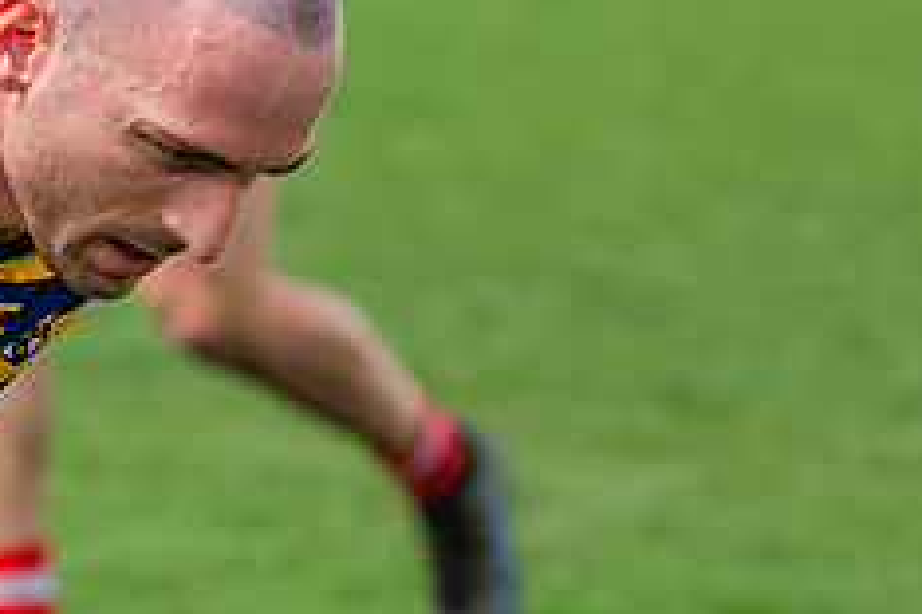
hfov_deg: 3.5
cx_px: -591
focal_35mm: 586
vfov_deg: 2.3
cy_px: 268
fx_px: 15007
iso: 800
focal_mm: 170
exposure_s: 1/1600
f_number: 5
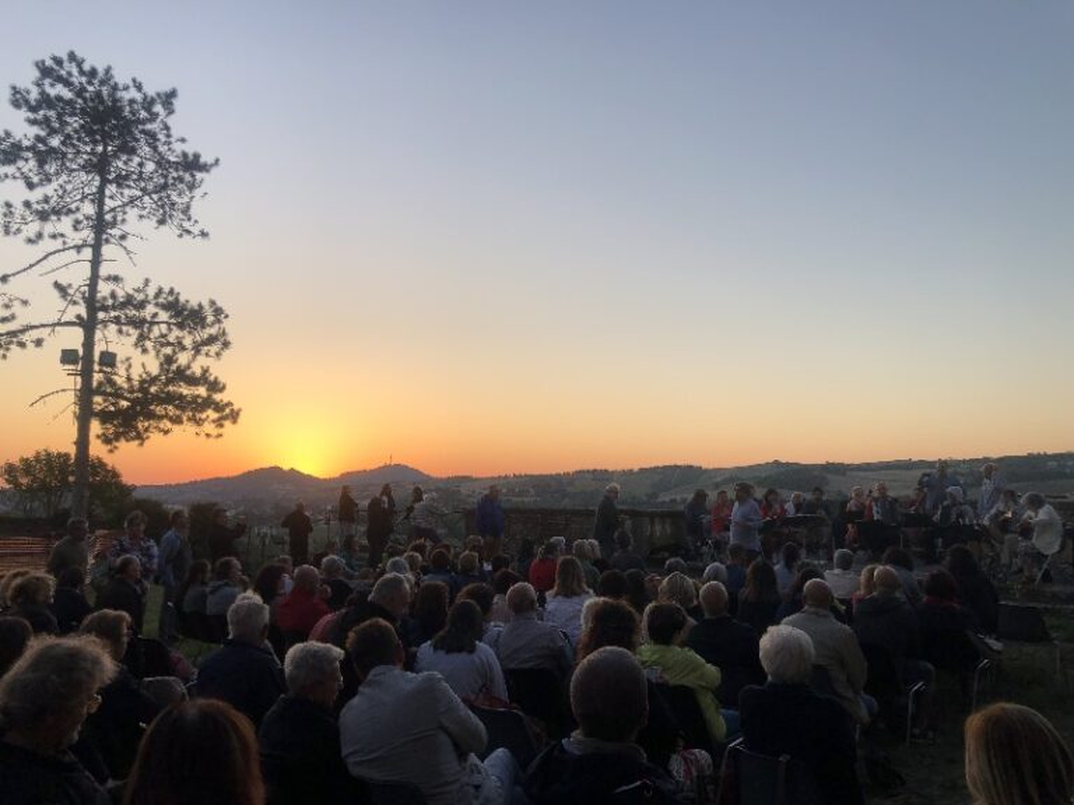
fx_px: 869
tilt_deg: +6.4
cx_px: 537
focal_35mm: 28
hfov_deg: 63.4
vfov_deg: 49.7
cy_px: 402
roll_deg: +0.1
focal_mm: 4
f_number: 1.8
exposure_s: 1/667
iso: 20
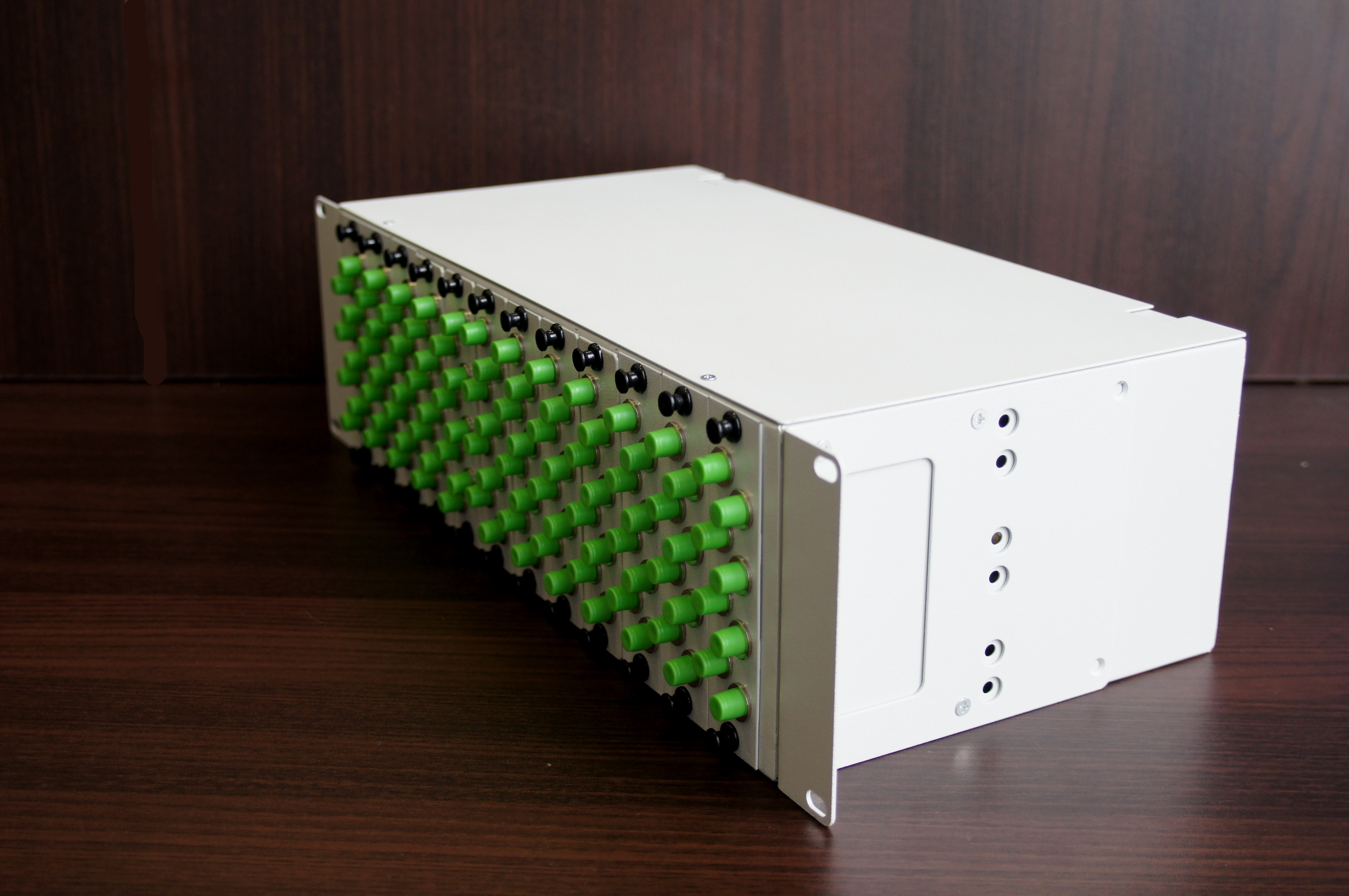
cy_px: 448
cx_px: 674
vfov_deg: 29.8
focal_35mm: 45
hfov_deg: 43.6
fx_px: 1684
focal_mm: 30
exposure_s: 1/50
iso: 400
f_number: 4
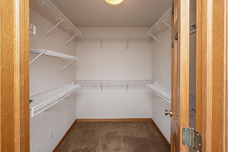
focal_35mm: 14
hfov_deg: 104.3
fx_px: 89
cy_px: 76
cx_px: 114
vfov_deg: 81.2
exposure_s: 1/100
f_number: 5.6
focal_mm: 14
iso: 500
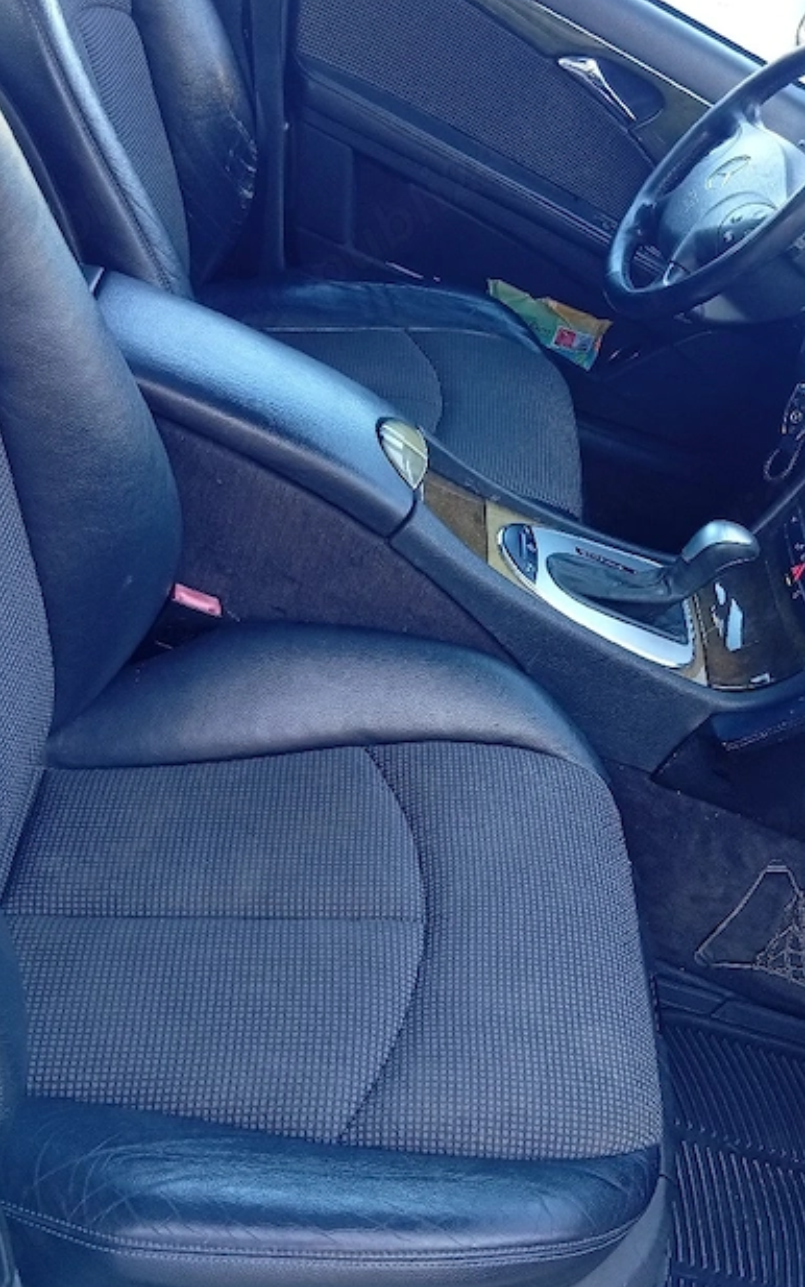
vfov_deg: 52.6
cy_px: 564
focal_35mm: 37
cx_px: 526
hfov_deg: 34.2
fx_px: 1298
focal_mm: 3.84
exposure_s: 1/50.3
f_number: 1.8
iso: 74
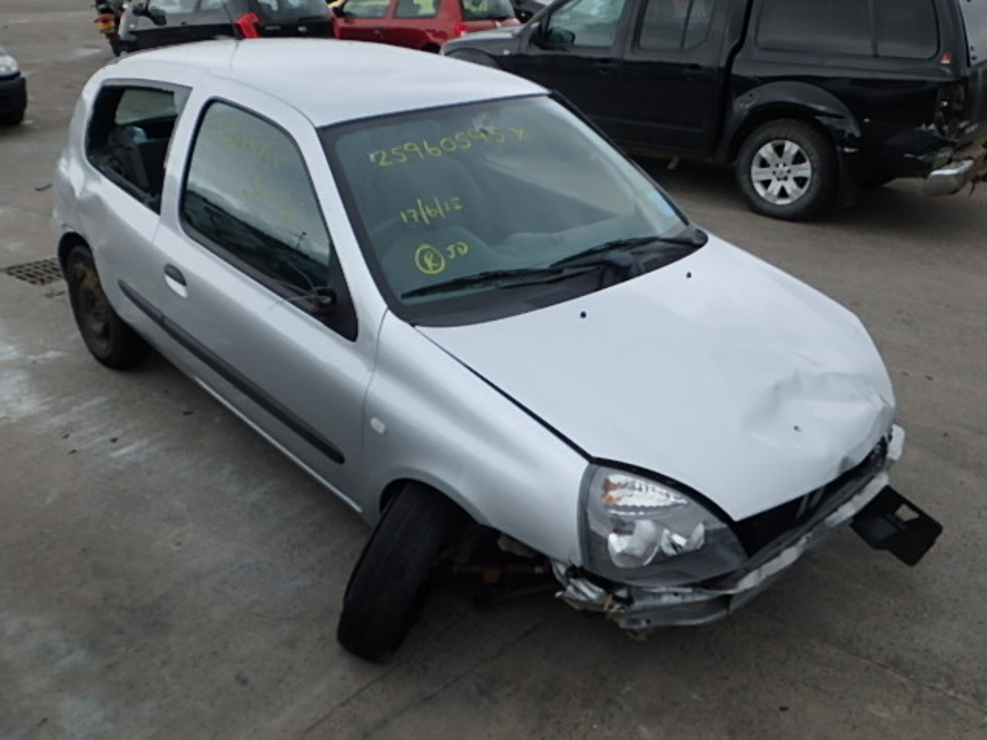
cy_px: 370
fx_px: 884
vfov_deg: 45.4
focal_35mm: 31
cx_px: 494
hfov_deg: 58.4
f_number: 4.7
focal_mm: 5.6
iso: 125
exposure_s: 1/200
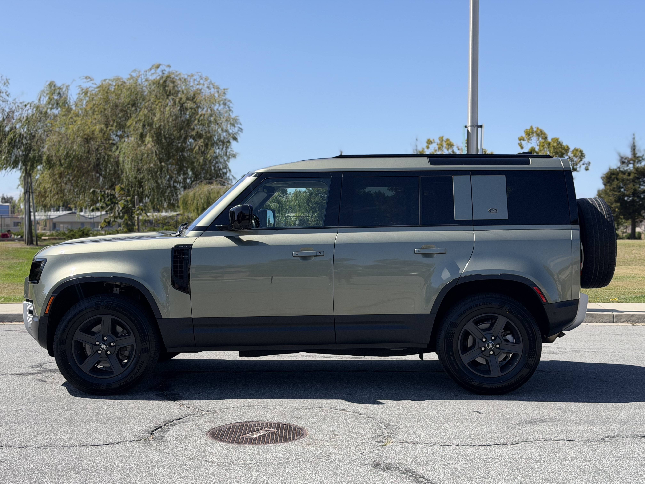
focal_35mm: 48
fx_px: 894
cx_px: 322
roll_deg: +0.3
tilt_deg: -1.0
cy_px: 242
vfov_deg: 30.3
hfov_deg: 39.7
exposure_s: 1/4098
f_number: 1.78
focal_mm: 6.76
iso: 64
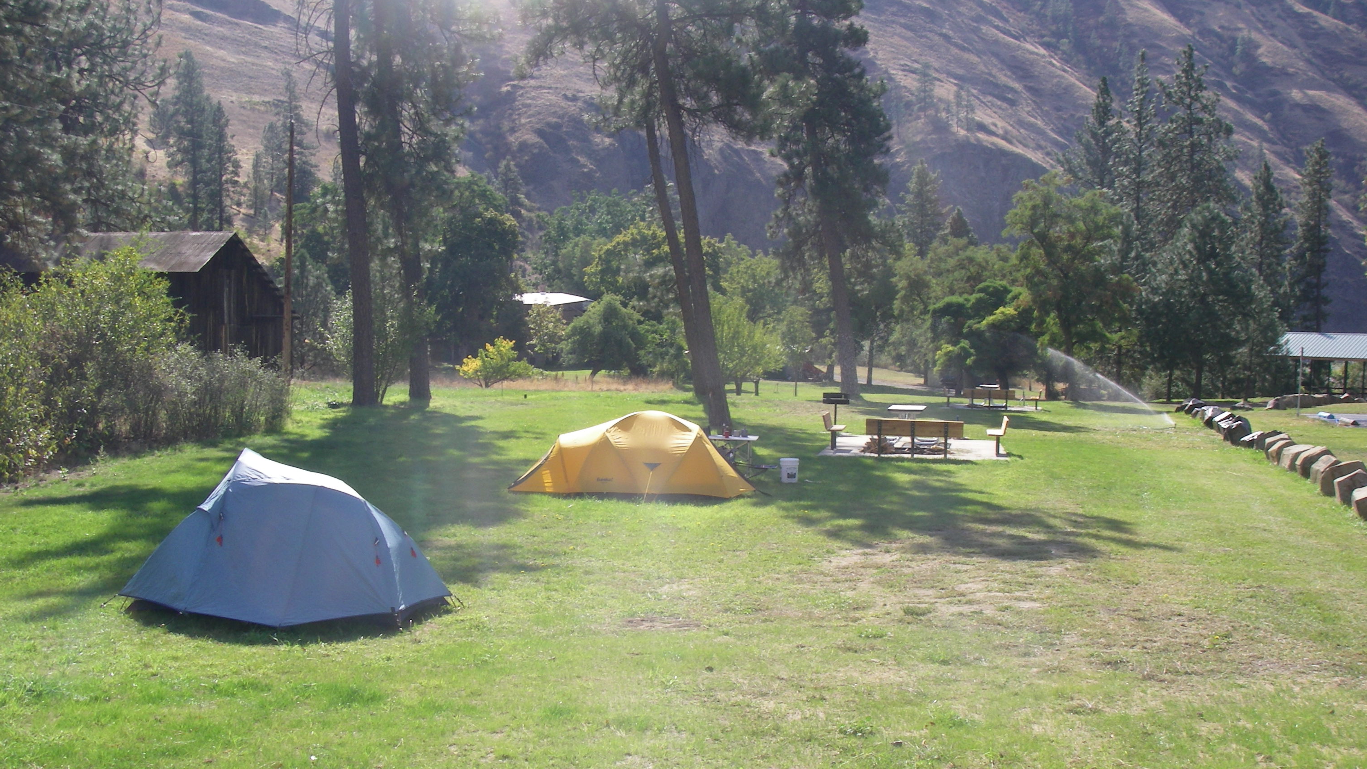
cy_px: 504
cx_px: 676
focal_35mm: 42
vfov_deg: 28.2
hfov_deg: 48.4
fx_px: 1522
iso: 64
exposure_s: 1/125
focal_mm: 6.3
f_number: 6.6
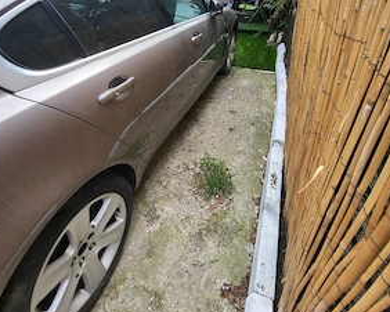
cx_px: 187
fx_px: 208
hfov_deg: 86.3
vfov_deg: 71.3
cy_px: 99
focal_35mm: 18
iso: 32
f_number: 2.2
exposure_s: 1/417
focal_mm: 1.74
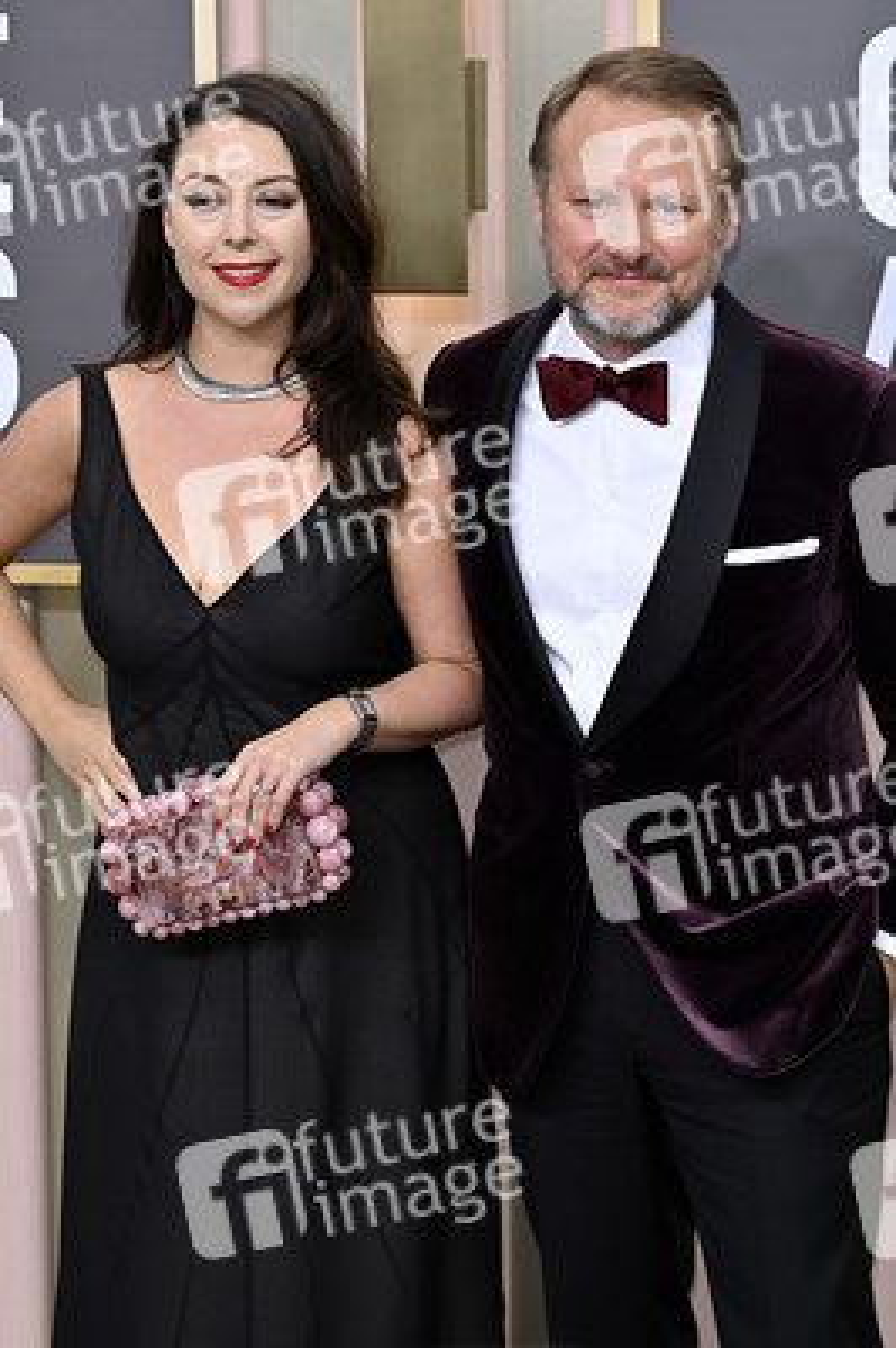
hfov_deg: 13.3
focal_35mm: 103
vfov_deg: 19.8
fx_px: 3852
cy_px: 674
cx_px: 448
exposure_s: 1/200
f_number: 8
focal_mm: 103
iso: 320
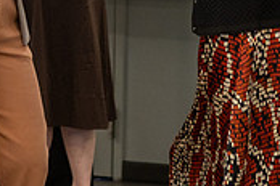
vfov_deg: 4.2
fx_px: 2551
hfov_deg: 6.3
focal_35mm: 328
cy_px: -117
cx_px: 3
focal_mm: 95
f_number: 4
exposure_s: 1/160
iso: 1600
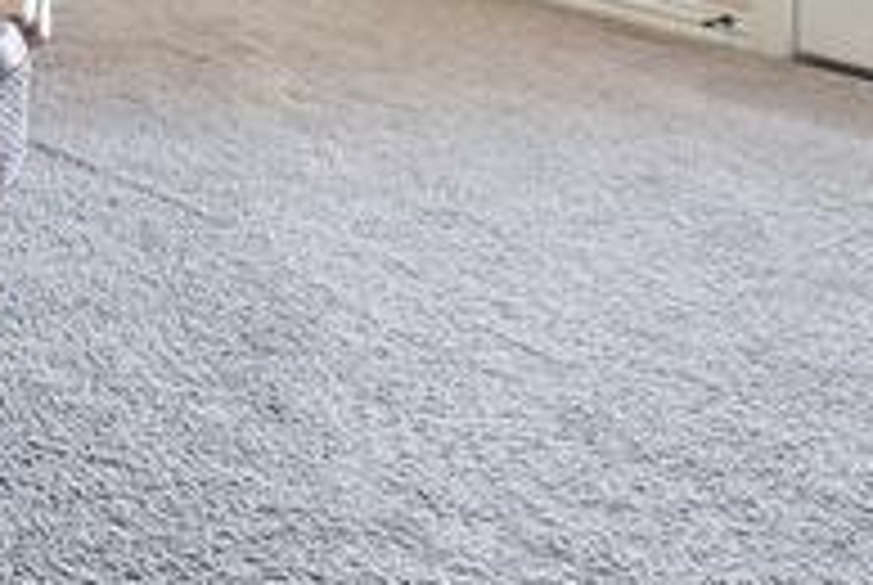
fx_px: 1919
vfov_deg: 14.2
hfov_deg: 21.1
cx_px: -482
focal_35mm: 79
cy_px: -628
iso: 320
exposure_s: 1/3.33
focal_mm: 15
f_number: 9
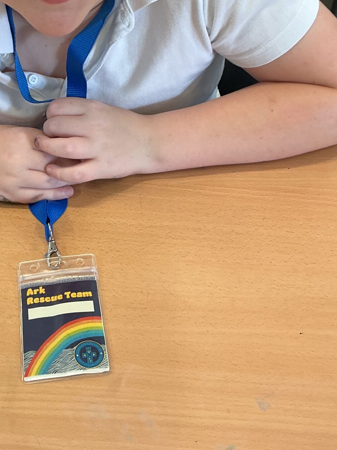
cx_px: 57
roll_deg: +7.4
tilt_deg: -40.3
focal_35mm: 55
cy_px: 135
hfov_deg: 26.0
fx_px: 714
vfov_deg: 34.5
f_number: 1.8
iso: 64
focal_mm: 3
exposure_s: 1/60
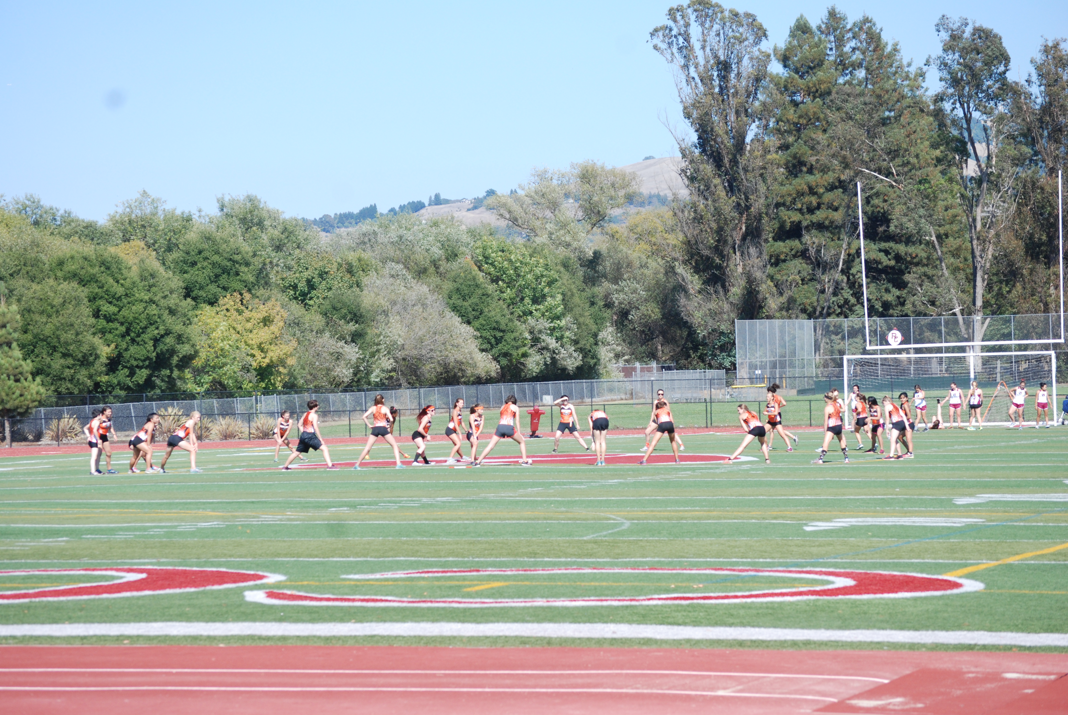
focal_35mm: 123
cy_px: 358
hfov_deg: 16.6
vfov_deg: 11.2
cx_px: 534
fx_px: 3653
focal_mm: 82
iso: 400
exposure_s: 1/800
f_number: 7.1
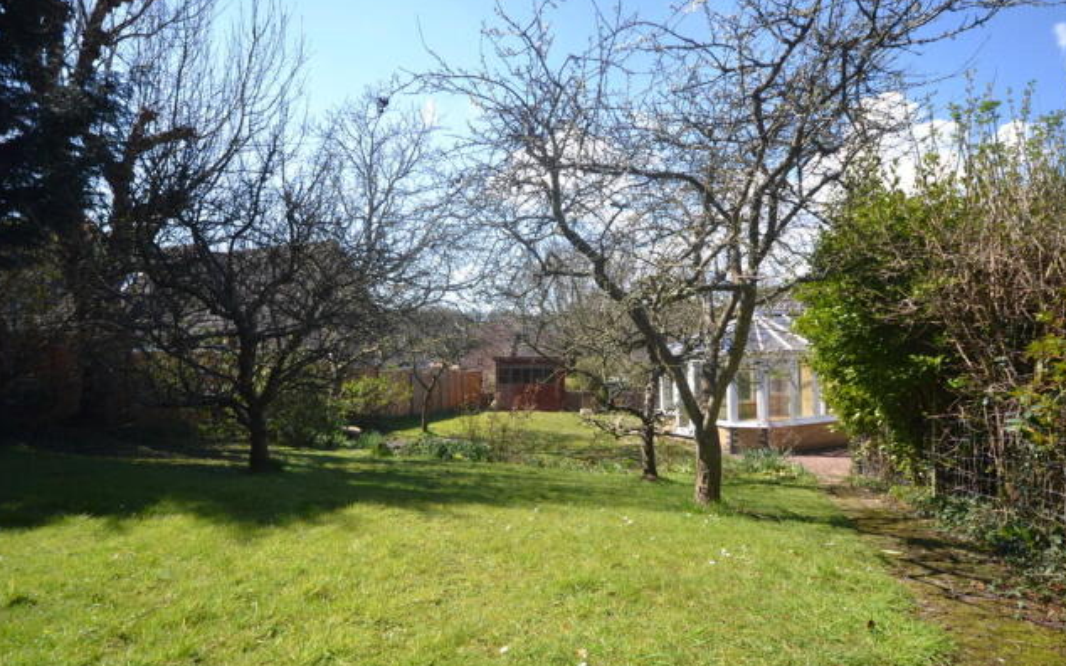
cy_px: 356
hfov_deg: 83.6
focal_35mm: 21
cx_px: 534
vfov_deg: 58.3
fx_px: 596
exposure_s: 1/160
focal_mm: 13
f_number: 6.3
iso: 100
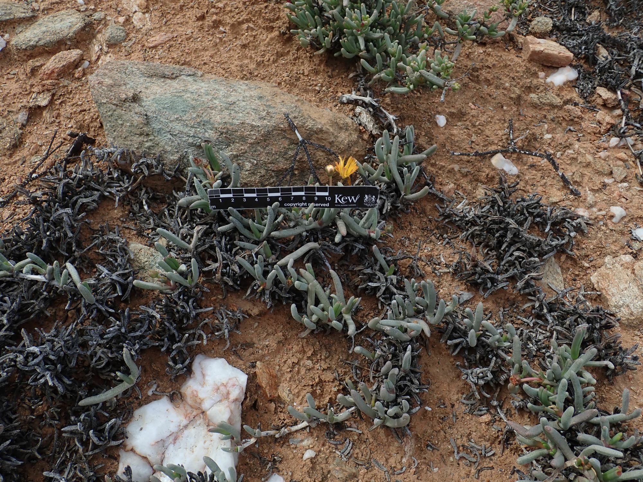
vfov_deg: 46.8
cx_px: 322
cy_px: 241
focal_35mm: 30
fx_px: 557
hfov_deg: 60.0
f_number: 3.2
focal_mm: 5.5
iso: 100
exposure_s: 1/640
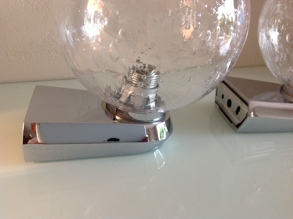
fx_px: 296
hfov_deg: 52.7
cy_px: 110
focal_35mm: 35
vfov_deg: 40.6
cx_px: 146
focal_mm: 4.28
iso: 100
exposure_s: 1/15
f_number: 2.4
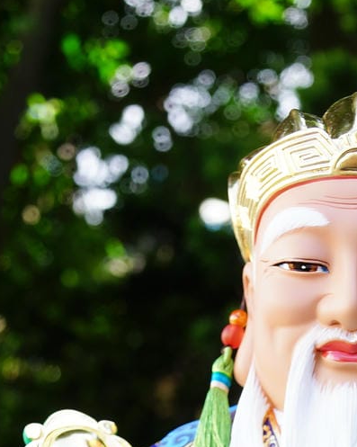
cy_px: 735
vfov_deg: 14.7
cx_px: 370
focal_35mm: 119
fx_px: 1573
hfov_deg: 12.8
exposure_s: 1/125
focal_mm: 35
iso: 250
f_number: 6.3
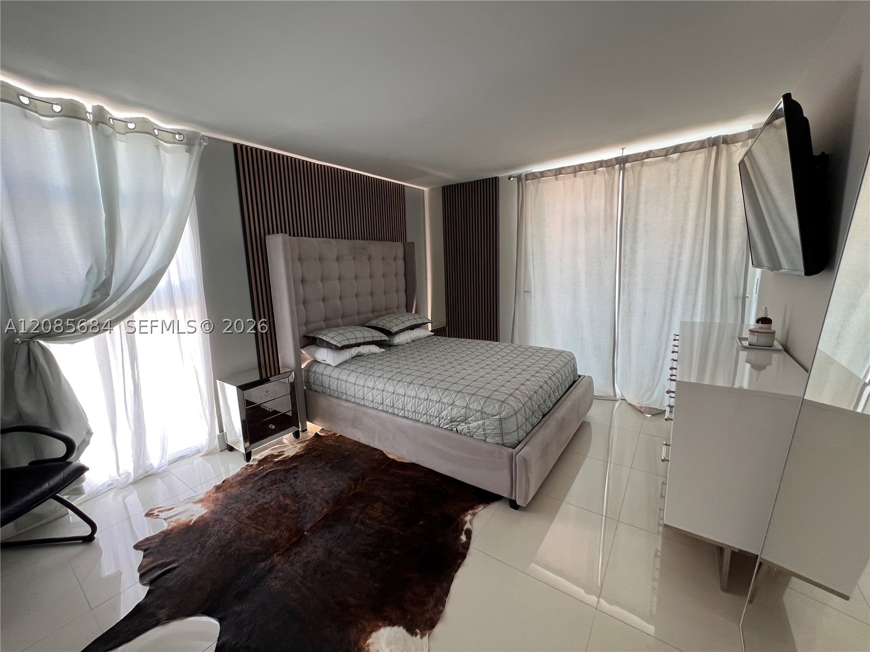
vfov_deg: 89.9
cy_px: 326
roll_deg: +1.9
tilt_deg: -10.7
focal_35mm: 13
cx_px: 435
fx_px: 327
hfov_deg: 106.2
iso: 125
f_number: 1.8
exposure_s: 1/120
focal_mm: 1.57
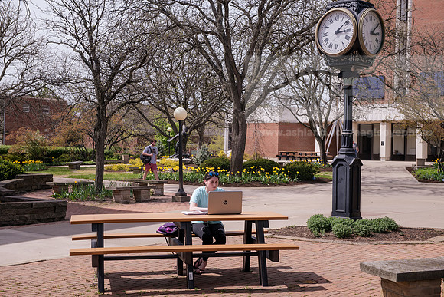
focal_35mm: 56
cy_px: 148
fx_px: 691
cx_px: 222
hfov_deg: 35.6
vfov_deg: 24.2
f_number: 7.1
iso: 160
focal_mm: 56
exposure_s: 1/320
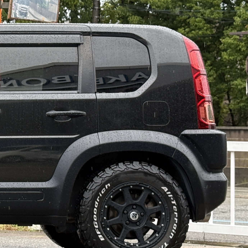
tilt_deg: +1.6
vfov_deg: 14.1
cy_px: 124
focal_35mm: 124
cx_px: -98
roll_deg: -0.7
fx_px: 1005
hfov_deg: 13.4
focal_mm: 6.76
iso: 80
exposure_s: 1/409
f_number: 1.78
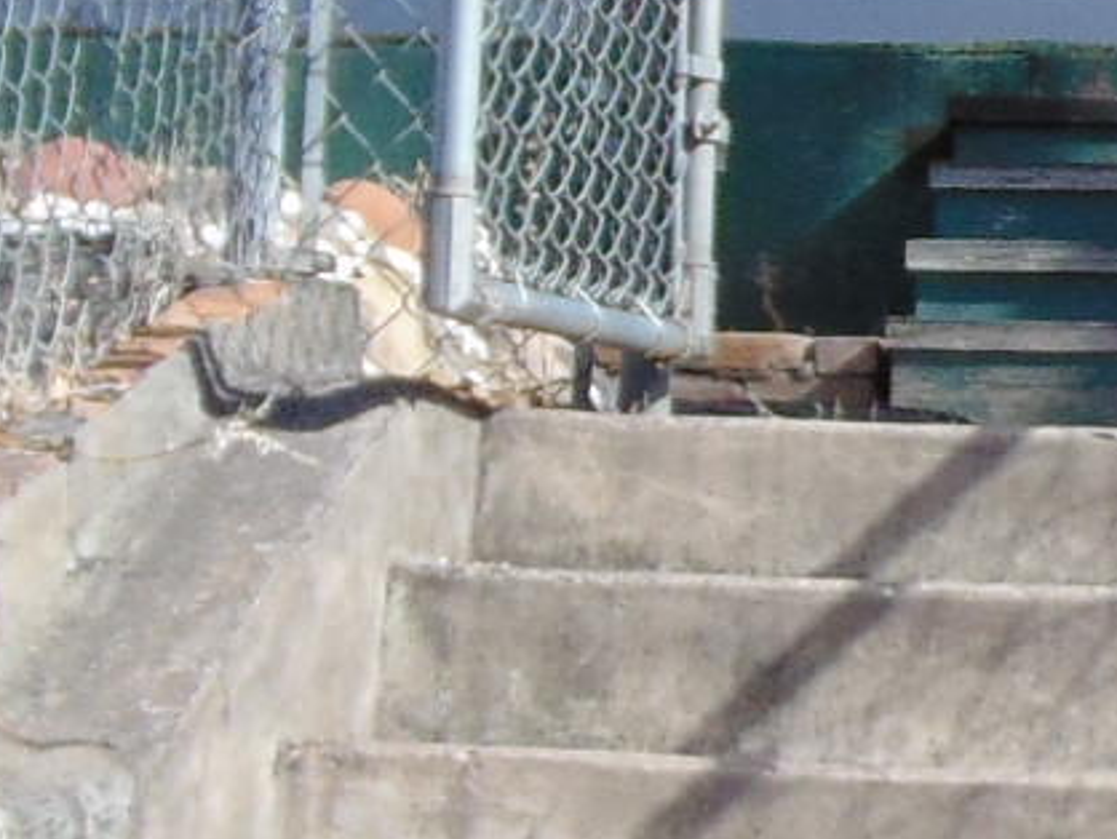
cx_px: 1264
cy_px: 294
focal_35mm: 155
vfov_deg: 9.6
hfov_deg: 12.5
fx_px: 5004
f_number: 3
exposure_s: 1/800
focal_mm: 4.5
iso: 80
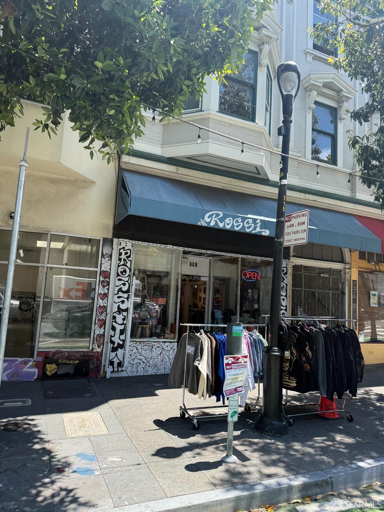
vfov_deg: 71.6
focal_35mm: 24
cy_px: 256
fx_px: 355
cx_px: 192
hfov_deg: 56.8
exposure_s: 1/1091
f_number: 1.78
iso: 80
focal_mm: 6.76
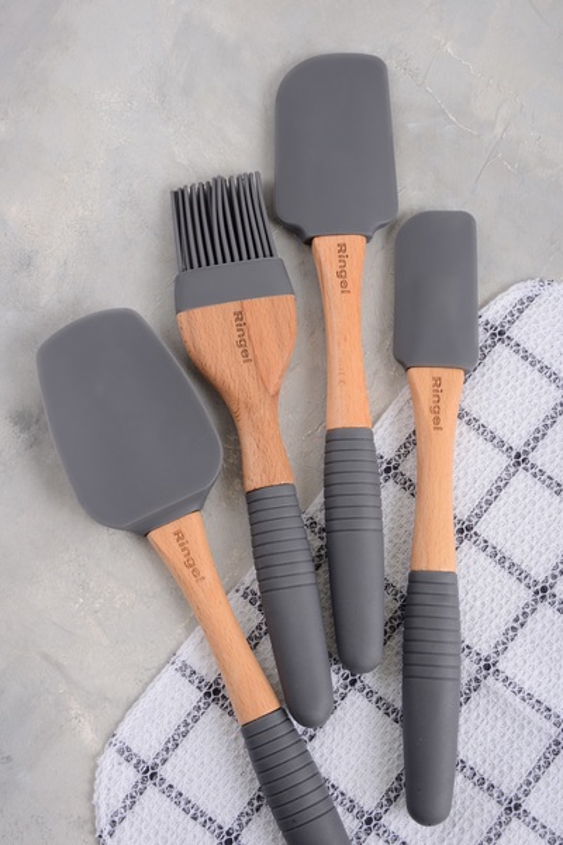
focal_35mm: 50
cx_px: 282
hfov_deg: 27.0
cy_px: 422
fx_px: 1173
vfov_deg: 39.6
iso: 100
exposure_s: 1/160
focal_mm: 50
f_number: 18
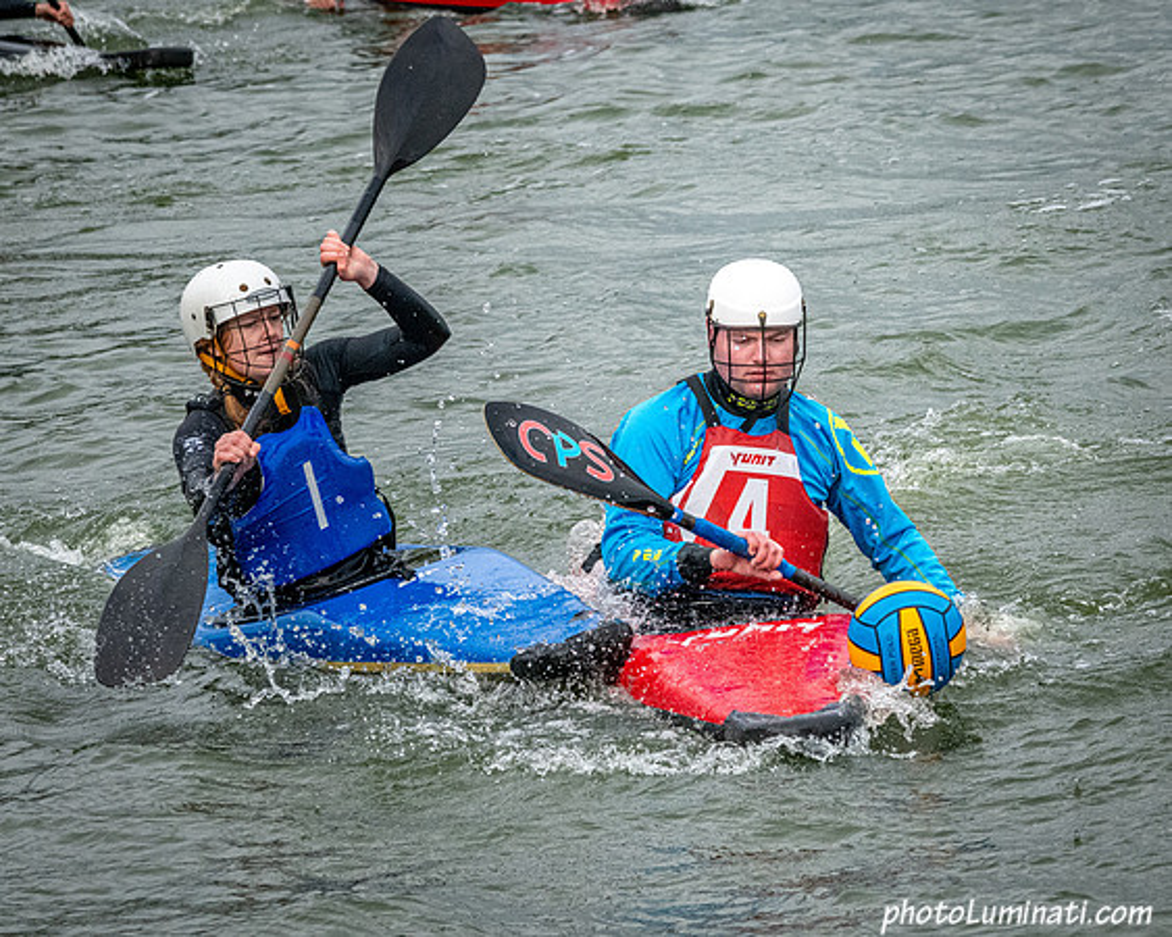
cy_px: 498
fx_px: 9686
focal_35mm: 279
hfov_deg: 6.9
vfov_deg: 5.5
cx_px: 699
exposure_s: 1/2000
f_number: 10
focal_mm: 200
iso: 3200
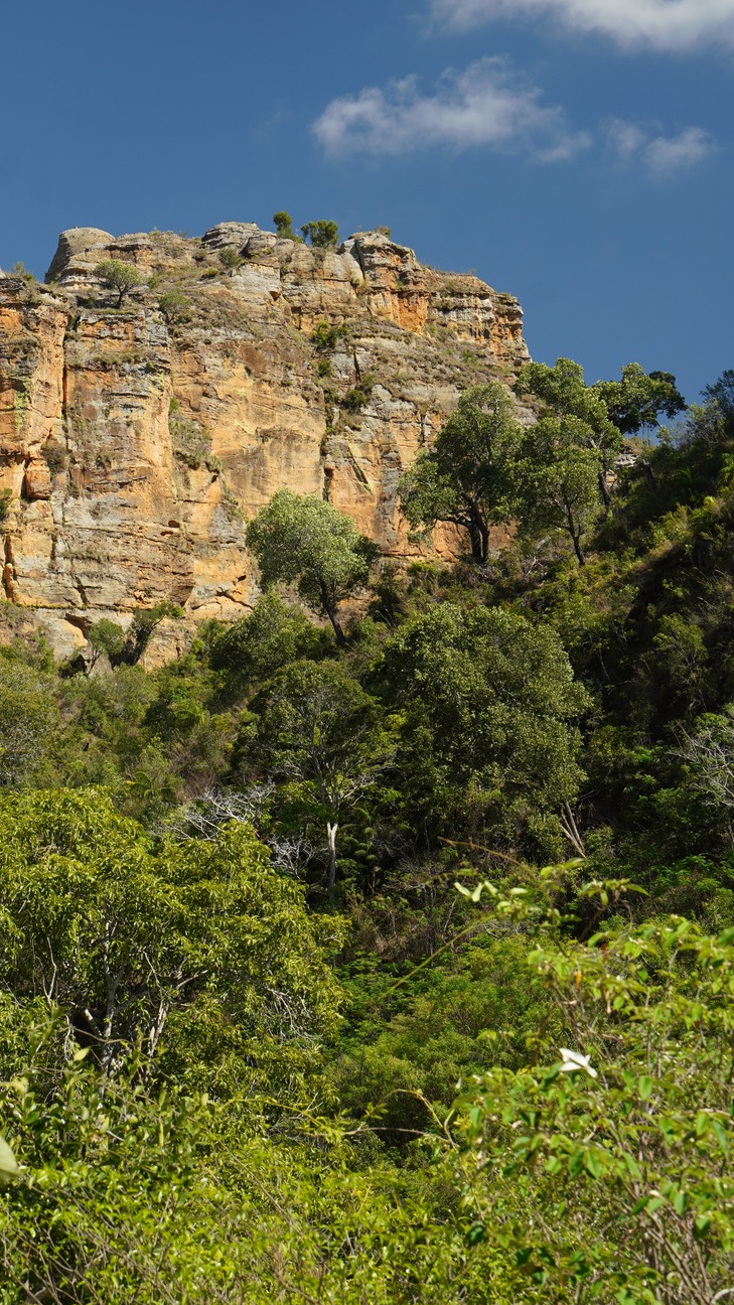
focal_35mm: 95
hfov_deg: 12.6
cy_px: 593
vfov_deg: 22.4
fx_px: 3287
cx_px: -29
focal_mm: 47
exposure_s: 1/60
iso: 100
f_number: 9
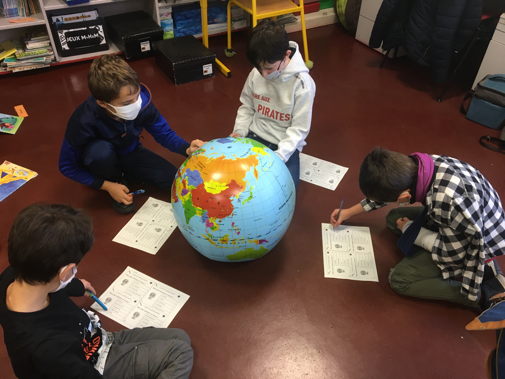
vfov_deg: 48.2
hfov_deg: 61.7
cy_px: 190
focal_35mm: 29
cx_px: 252
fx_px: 423
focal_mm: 4.15
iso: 100
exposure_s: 1/33
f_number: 2.2
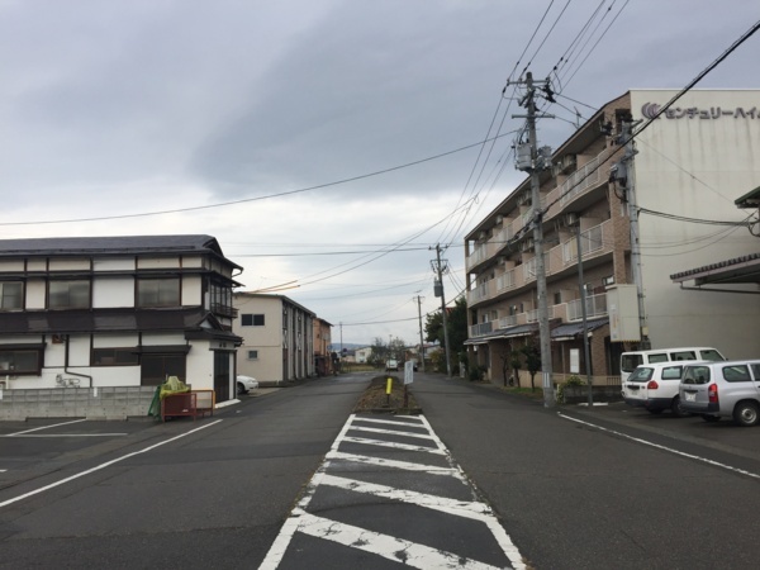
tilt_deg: +4.6
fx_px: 637
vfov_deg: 48.2
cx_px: 380
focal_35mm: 29
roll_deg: +1.8
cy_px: 285
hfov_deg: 61.7
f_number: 2.2
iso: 32
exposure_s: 1/557
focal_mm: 4.15
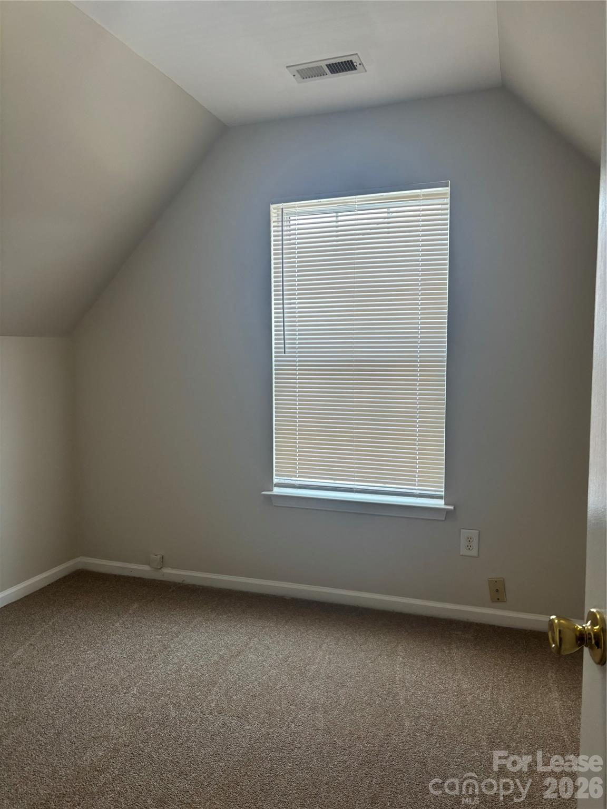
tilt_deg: -4.4
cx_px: 304
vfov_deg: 67.3
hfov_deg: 53.1
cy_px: 404
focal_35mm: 26
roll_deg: -1.3
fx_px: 608
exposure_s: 1/120
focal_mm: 5.96
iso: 80
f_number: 1.6
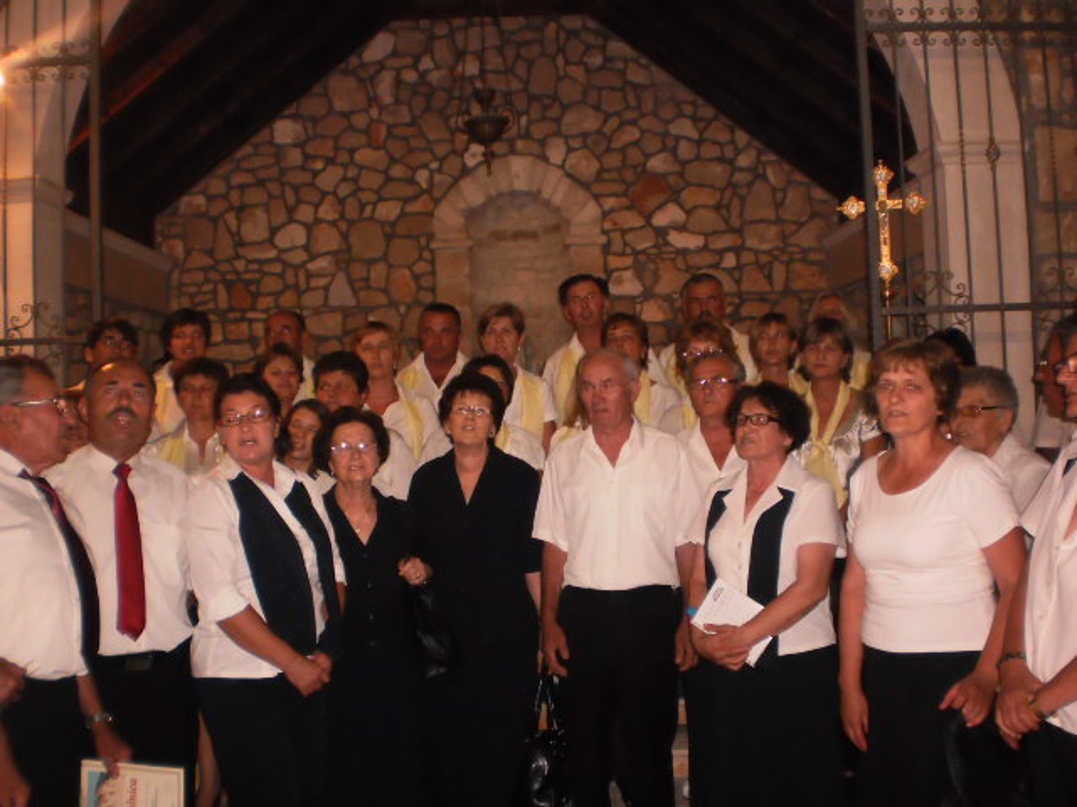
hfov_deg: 44.8
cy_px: 404
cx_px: 538
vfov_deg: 34.3
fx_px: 1307
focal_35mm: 42
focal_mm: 7.4
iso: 320
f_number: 3.5
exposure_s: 1/30
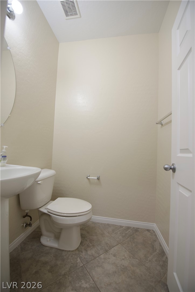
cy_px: 146
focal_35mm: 14
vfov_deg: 104.2
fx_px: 114
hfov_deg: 81.3
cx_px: 98
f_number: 4.5
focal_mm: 14
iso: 400
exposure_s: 1/80
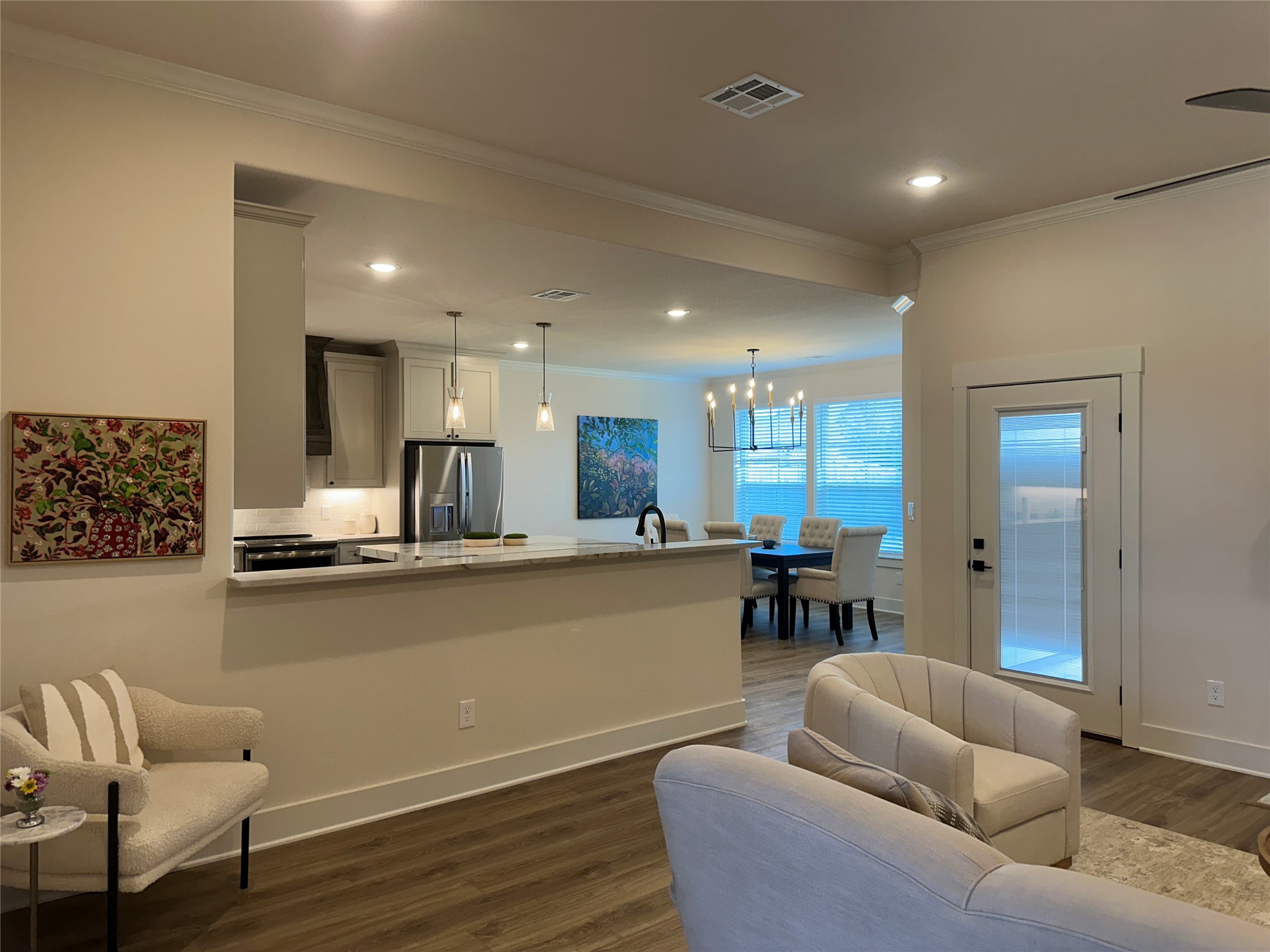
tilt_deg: +0.5
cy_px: 476
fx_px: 881
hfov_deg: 71.6
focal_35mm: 24
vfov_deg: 56.8
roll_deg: -0.7
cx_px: 635
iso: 160
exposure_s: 1/120
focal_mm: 6.86
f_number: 1.78
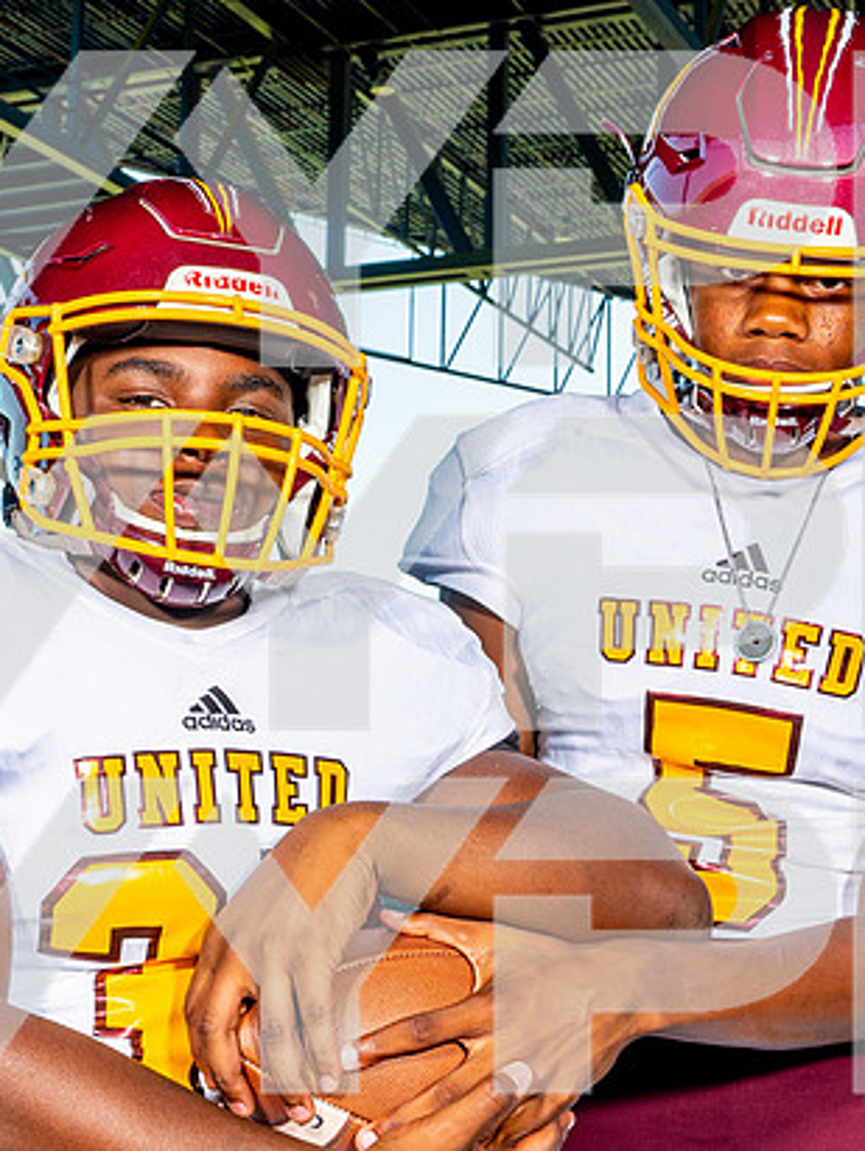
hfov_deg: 22.6
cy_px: 610
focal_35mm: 65
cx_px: 366
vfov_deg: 29.8
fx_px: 2162
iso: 125
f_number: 11
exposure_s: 1/125
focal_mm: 34
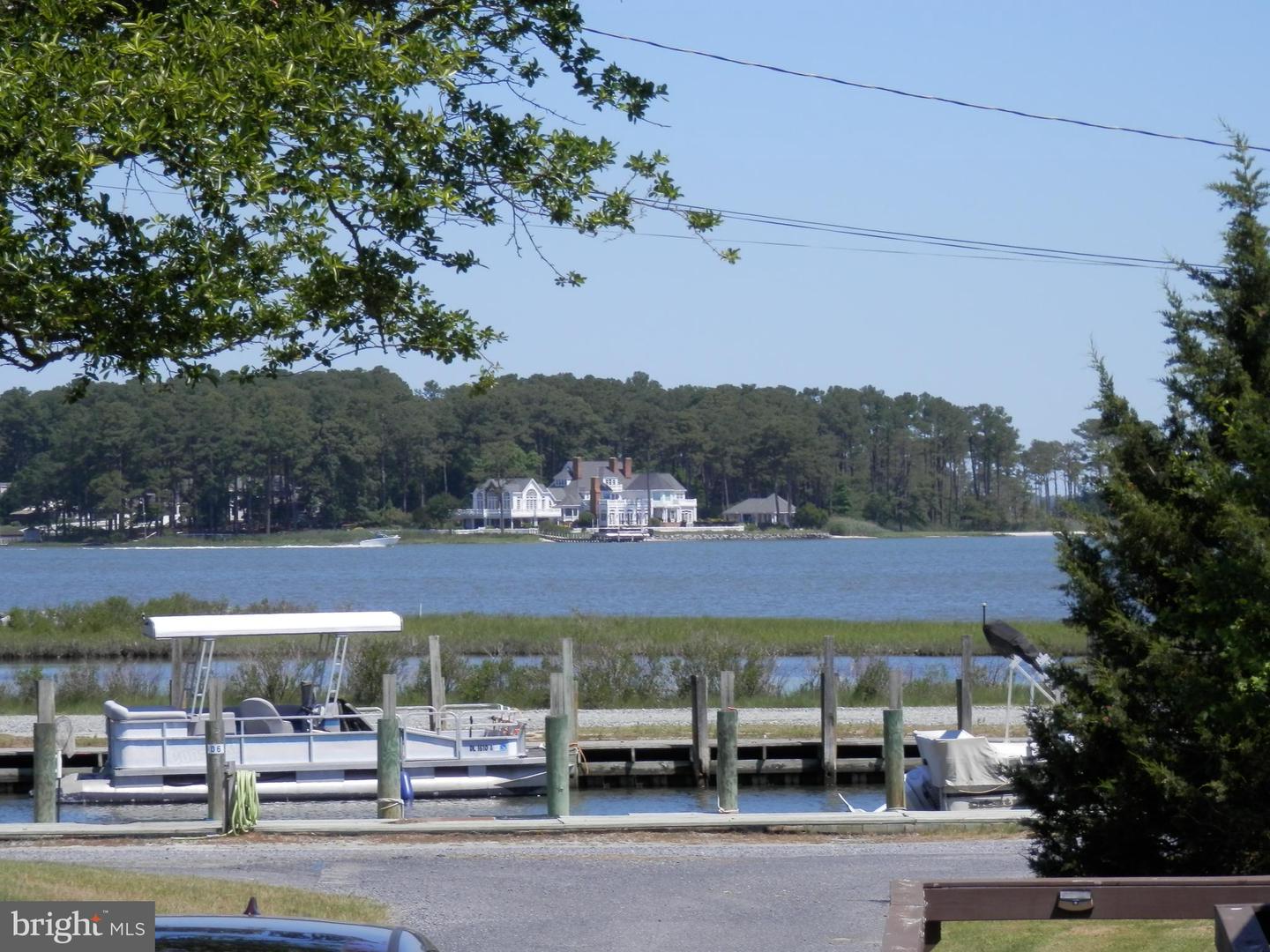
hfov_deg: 12.8
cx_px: 635
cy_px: 476
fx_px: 5650
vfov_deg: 9.6
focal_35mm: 154
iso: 80
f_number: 5.5
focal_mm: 27.5
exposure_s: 1/400
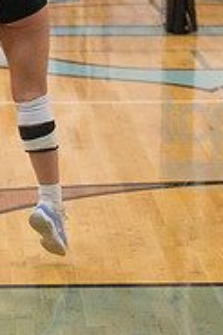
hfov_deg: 6.2
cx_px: 5
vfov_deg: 9.3
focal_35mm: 219
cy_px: -54
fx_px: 2039
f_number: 4.5
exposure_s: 1/1000
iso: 6400
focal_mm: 90
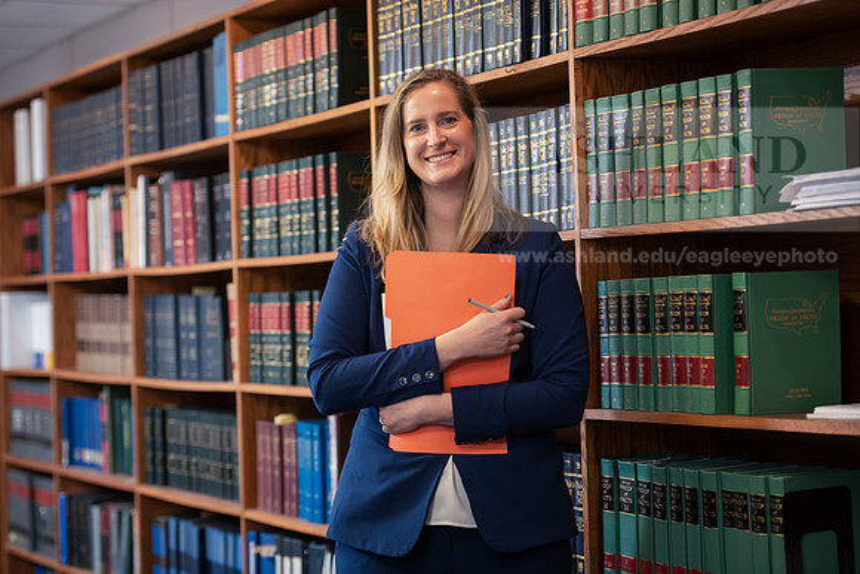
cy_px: 287
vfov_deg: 16.1
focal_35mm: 85
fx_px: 2031
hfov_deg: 23.9
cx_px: 430
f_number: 3.2
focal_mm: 85
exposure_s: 1/125
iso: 1000
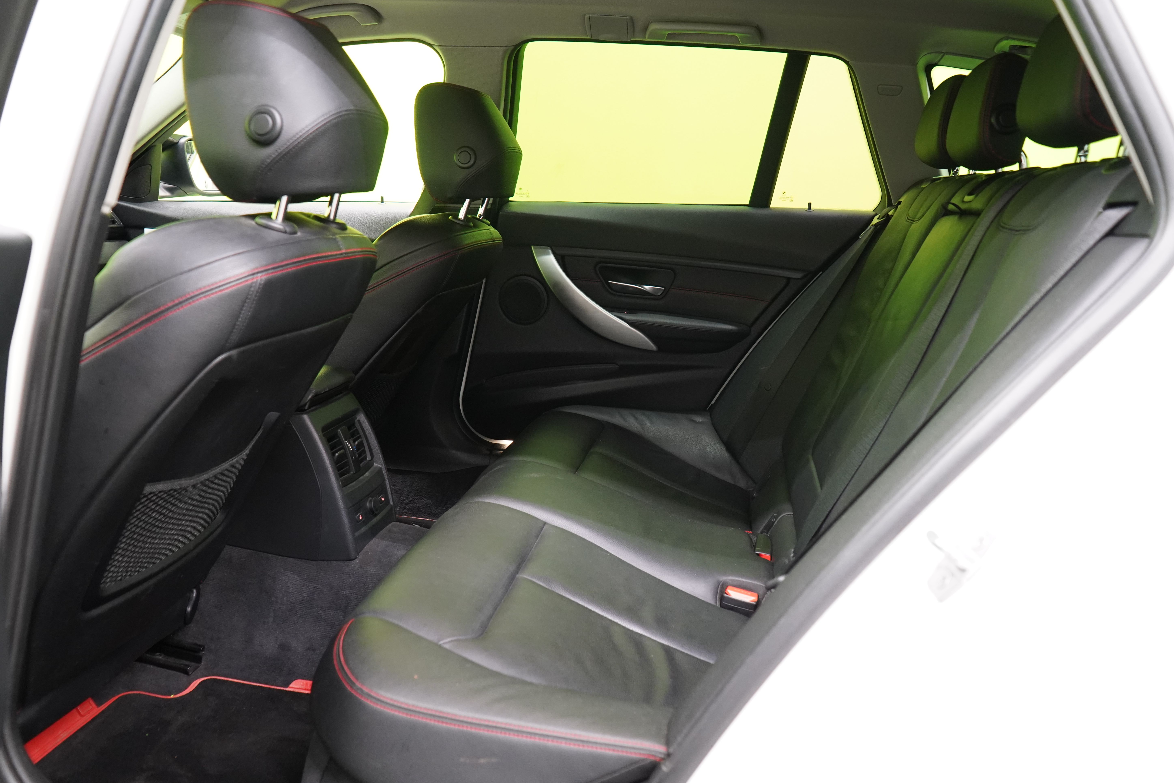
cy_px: 389
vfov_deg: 45.0
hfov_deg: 63.7
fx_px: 946
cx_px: 576
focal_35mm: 29
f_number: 5
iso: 3200
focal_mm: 28
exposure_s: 1/20
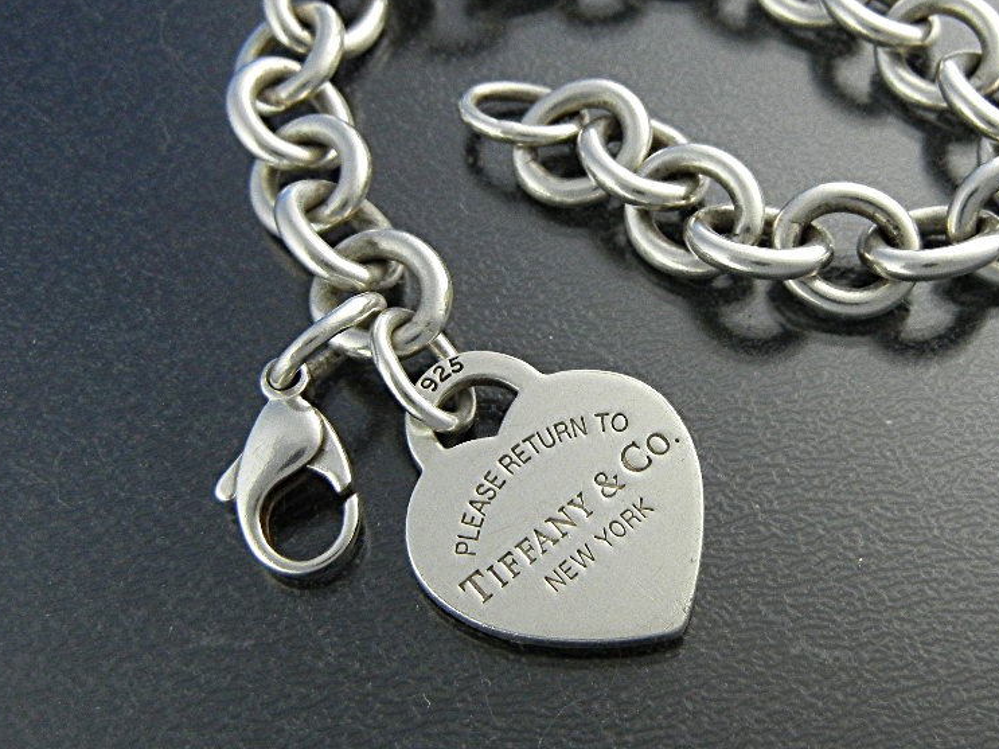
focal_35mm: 62
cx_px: 631
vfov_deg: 23.6
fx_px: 1789
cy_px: 276
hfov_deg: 31.1
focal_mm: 8.1
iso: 400
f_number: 3.8
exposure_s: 1/26.4
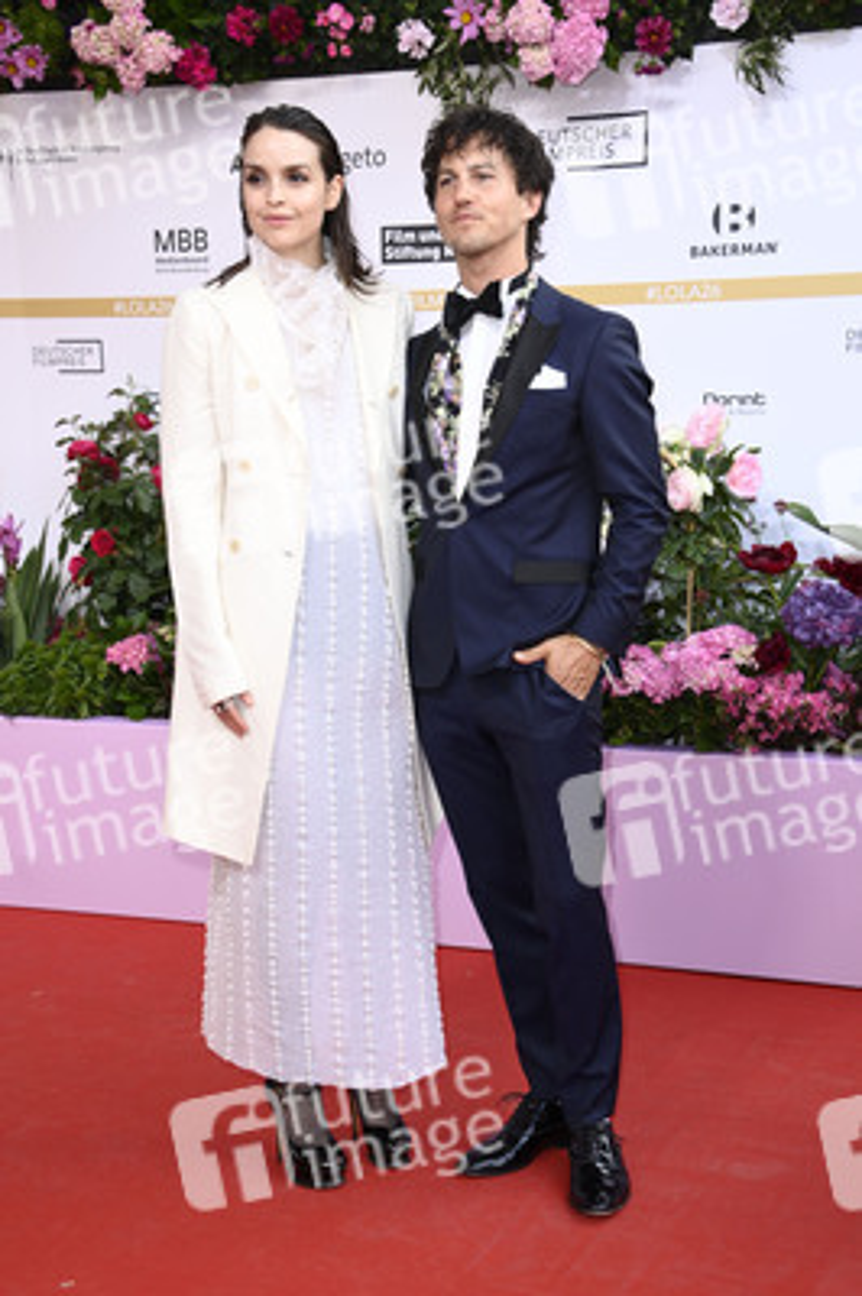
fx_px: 2087
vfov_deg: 34.5
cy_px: 648
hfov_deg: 23.3
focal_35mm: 58
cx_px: 431
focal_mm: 58
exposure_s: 1/250
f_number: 5.6
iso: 640
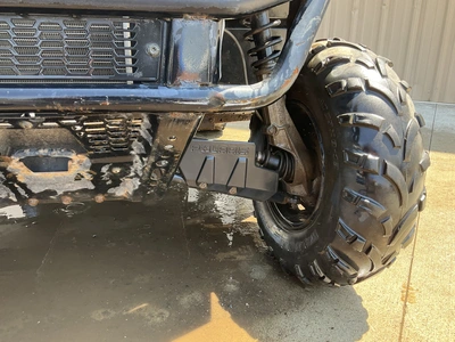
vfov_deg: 48.2
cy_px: 171
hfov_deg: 61.7
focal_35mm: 29
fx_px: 381
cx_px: 228
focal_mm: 3
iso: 32
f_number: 1.8
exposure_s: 1/122
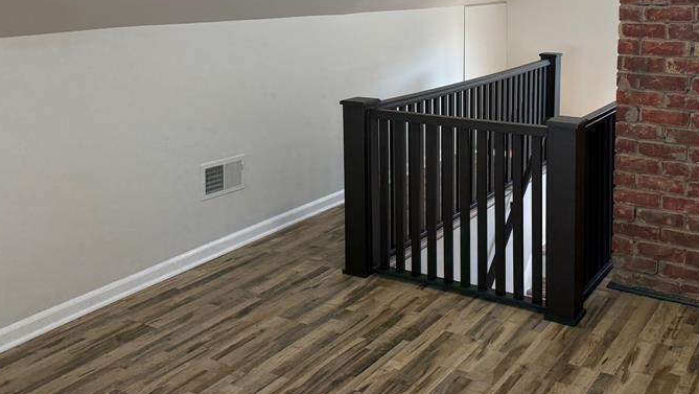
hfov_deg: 49.5
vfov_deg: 29.0
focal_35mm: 40
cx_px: 470
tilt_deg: -9.2
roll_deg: +0.3
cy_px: 73
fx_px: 742
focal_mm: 6.76
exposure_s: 1/165
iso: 200
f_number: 1.78
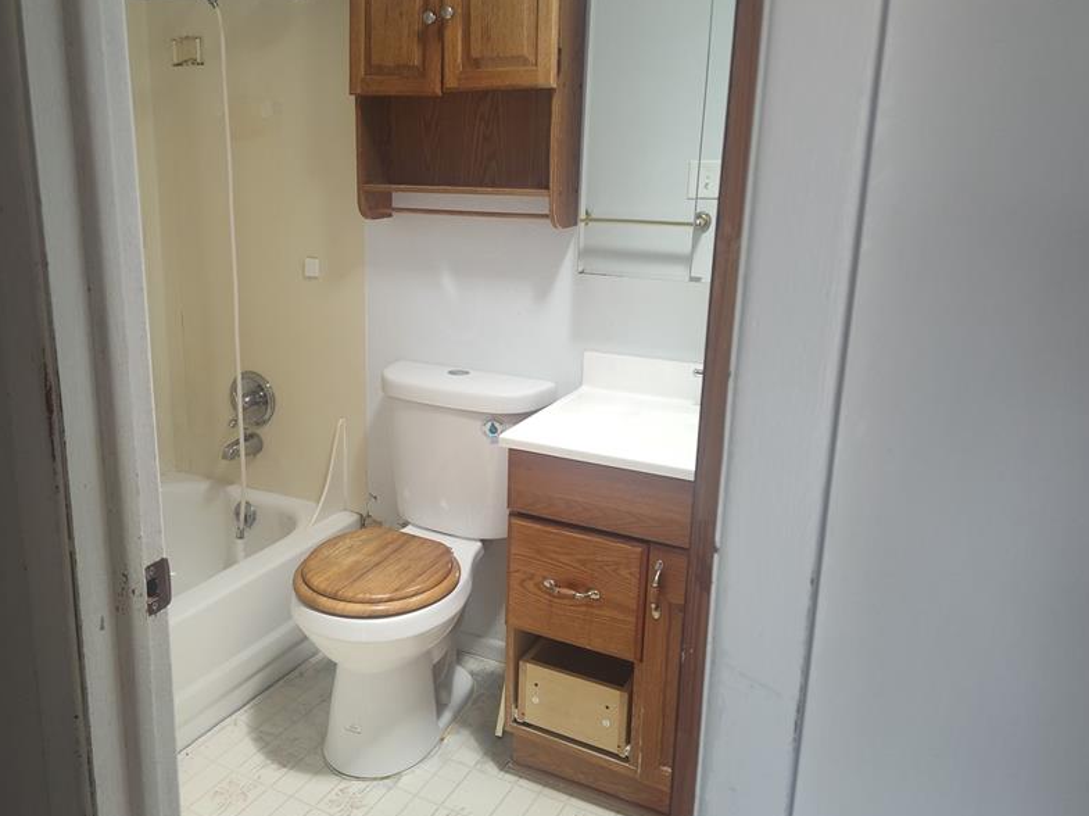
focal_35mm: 30
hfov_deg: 59.1
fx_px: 943
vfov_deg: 46.8
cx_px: 395
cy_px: 392
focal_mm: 5.56
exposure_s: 1/120
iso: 584
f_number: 1.8
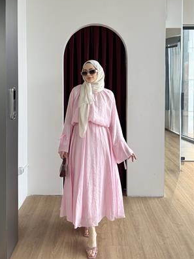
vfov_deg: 69.4
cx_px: 93
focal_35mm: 25
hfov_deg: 54.8
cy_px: 126
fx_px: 187
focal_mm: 6.76
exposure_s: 1/121
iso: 200
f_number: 1.78
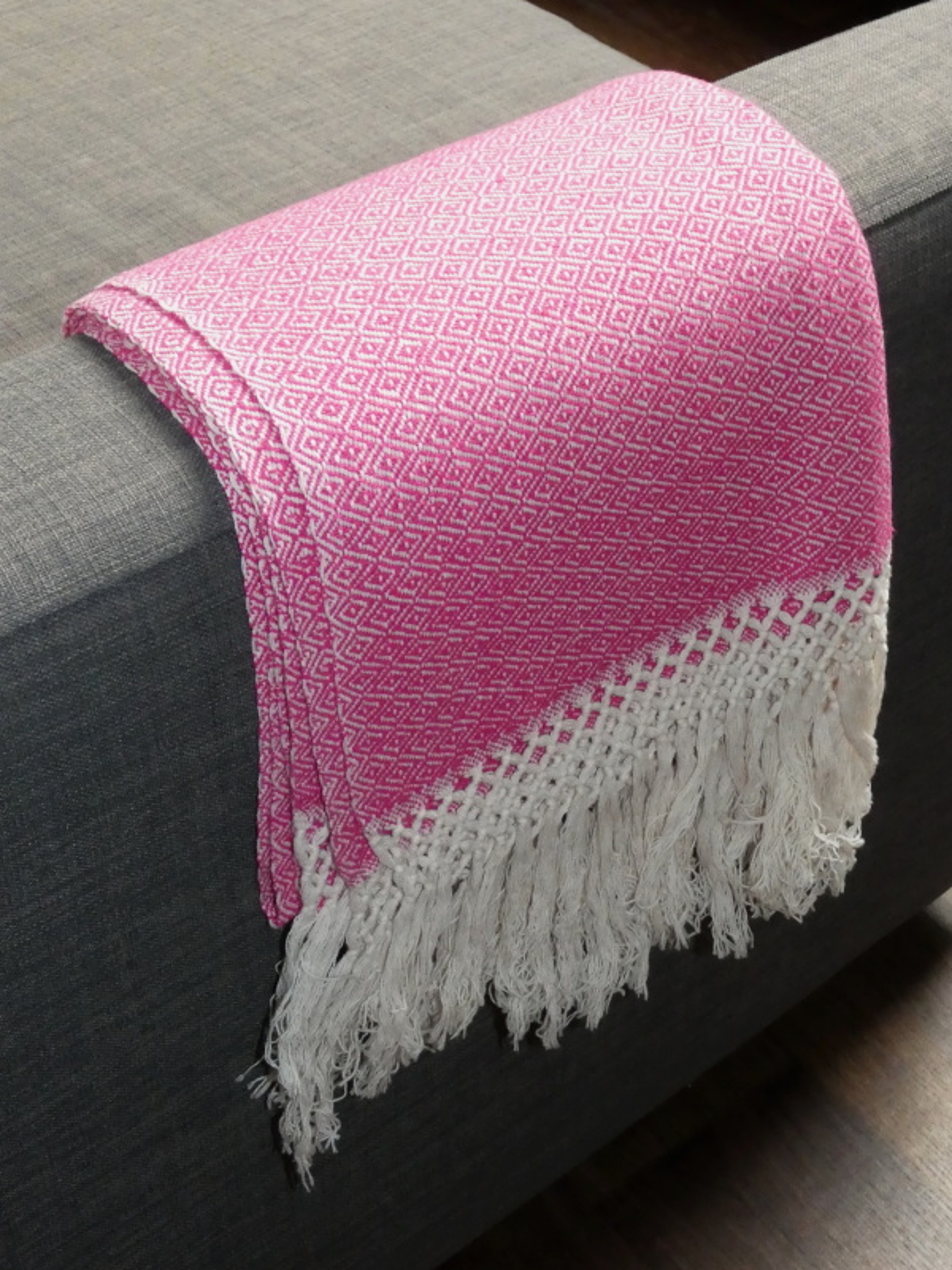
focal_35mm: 41
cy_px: 635
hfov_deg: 35.1
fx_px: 1503
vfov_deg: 45.8
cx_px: 476
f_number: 3.6
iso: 640
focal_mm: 7.3
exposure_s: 1/60
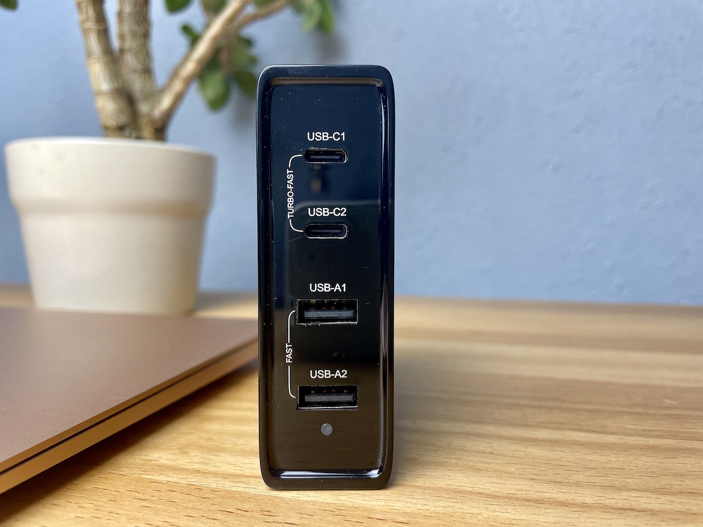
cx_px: 352
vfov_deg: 53.1
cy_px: 264
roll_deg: +0.3
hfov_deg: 67.3
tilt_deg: -3.9
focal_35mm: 26
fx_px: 528
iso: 125
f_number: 1.6
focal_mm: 4.2
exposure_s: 1/100
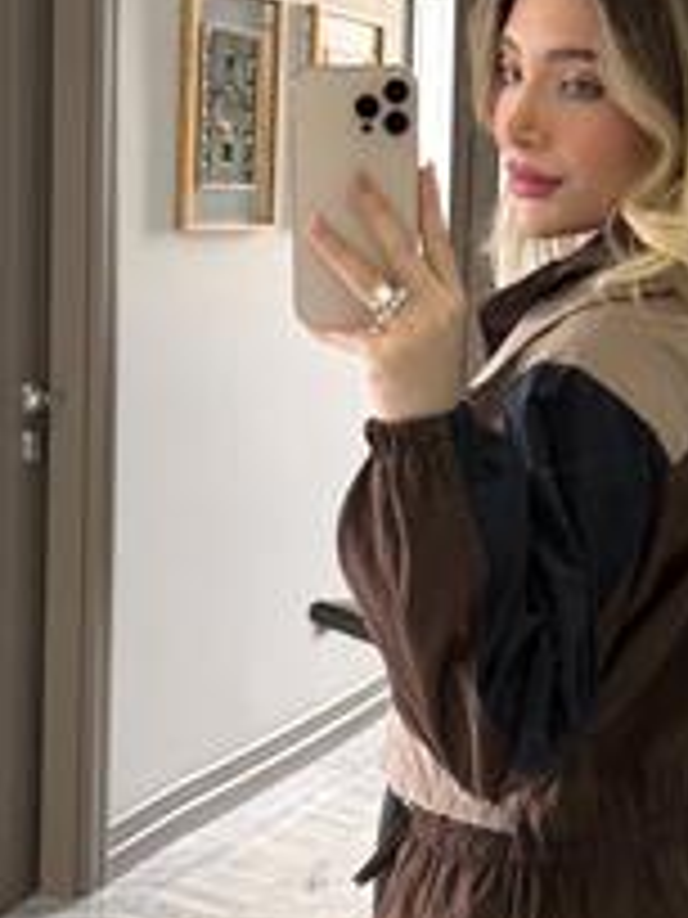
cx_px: 625
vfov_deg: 20.9
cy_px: 518
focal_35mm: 94
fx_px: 2491
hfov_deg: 15.5
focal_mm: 6.76
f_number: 1.78
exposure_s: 1/48
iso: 250
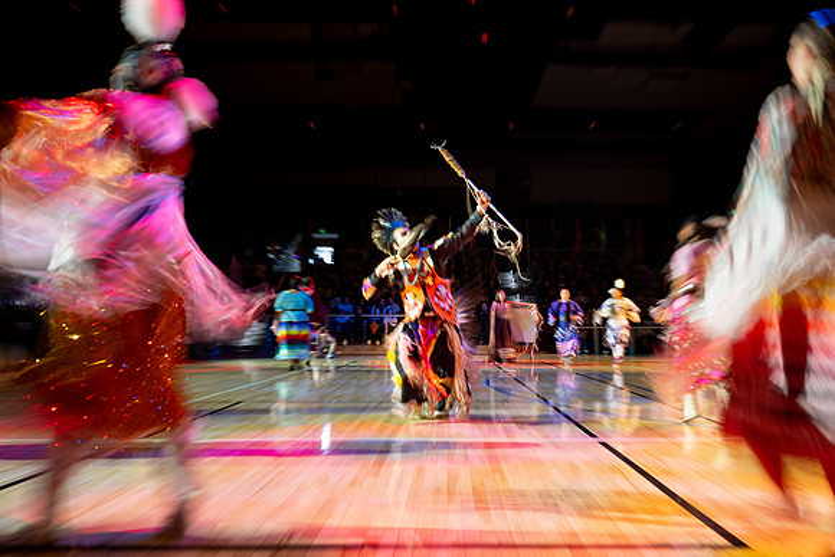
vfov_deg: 43.8
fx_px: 692
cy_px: 306
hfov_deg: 62.1
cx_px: 459
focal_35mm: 30
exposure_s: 1/13
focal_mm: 25.5
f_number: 4
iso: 800
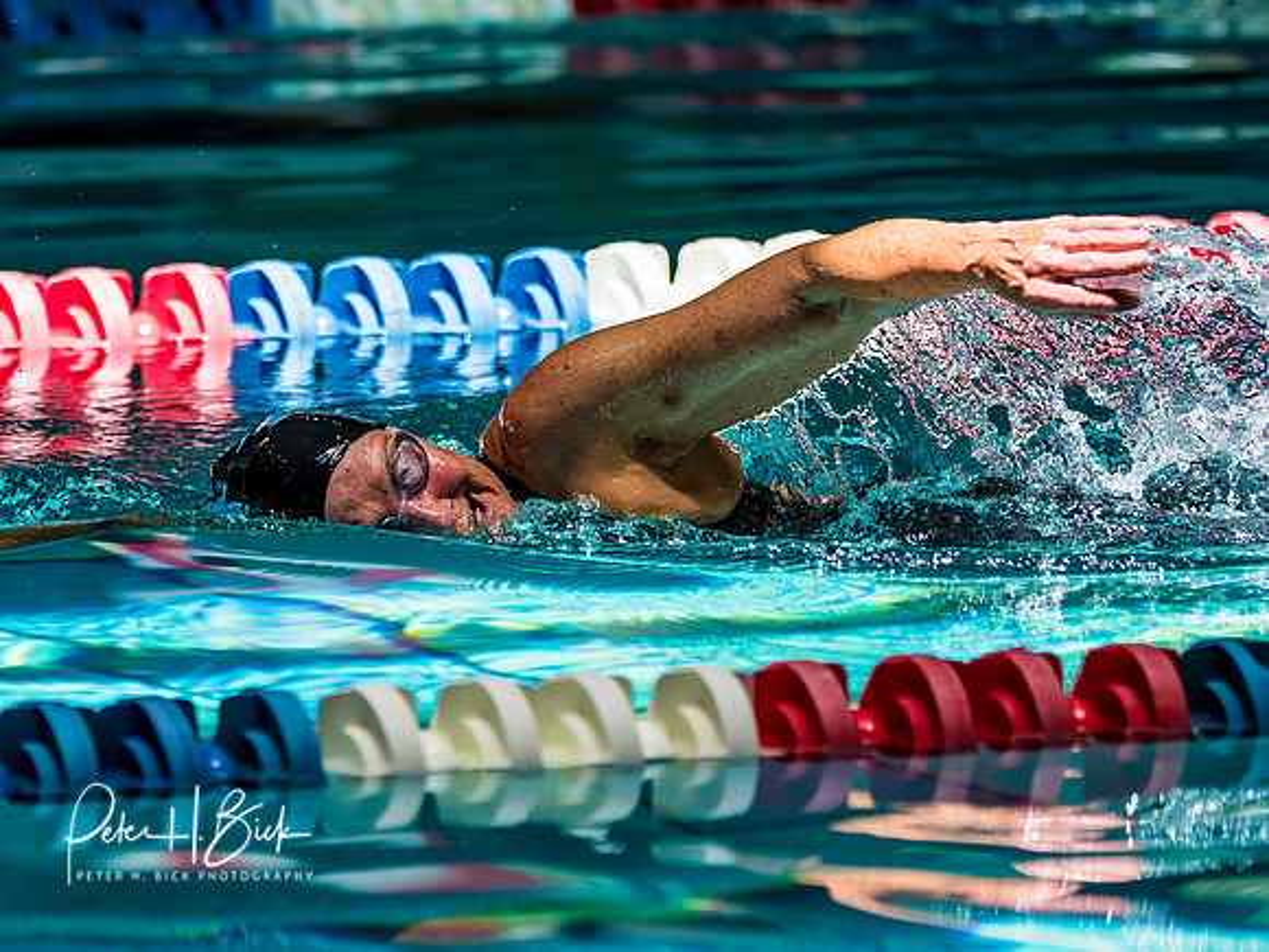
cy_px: 476
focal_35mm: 541
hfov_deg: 3.7
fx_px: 19835
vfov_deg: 2.7
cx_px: 413
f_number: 2.8
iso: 250
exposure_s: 1/1000
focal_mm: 200
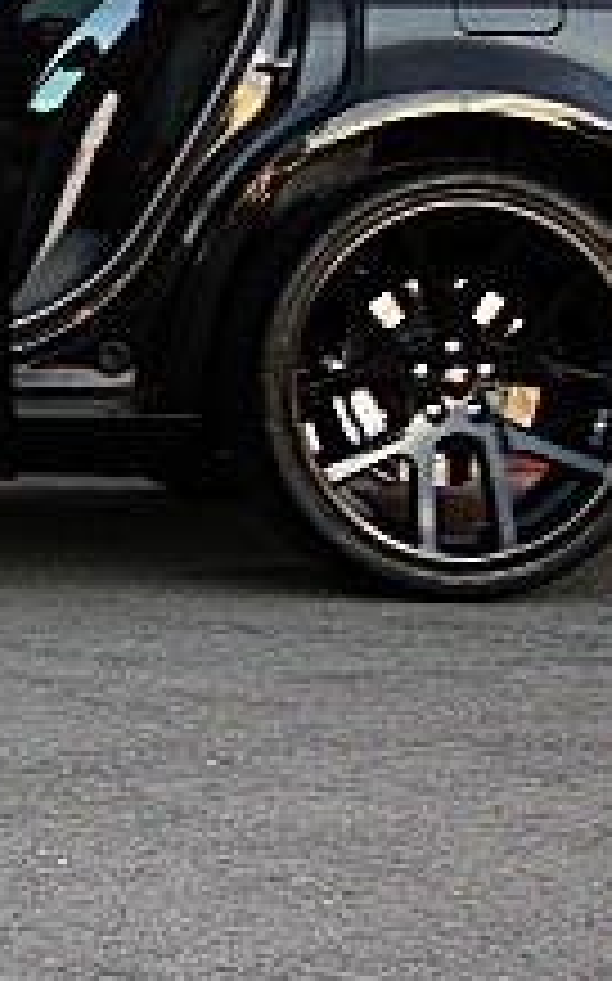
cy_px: 230
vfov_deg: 18.5
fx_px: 2993
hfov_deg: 11.1
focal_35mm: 112
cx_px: -410
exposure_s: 1/60
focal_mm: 6.3
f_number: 2.8
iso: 100
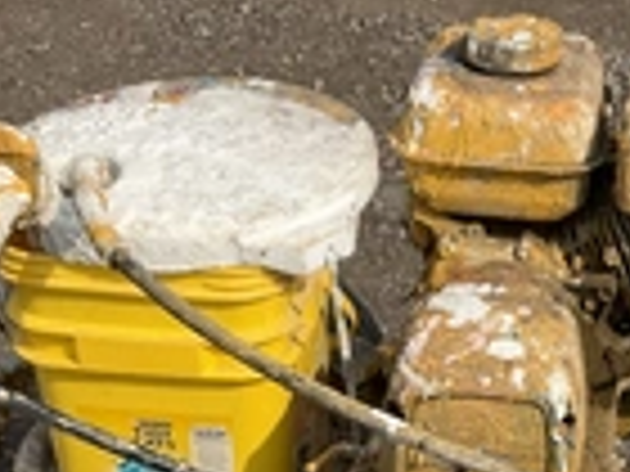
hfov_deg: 23.2
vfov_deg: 17.2
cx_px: 513
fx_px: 1511
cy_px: 508
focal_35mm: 83
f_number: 1.8
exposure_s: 1/1730
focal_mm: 3
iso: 25
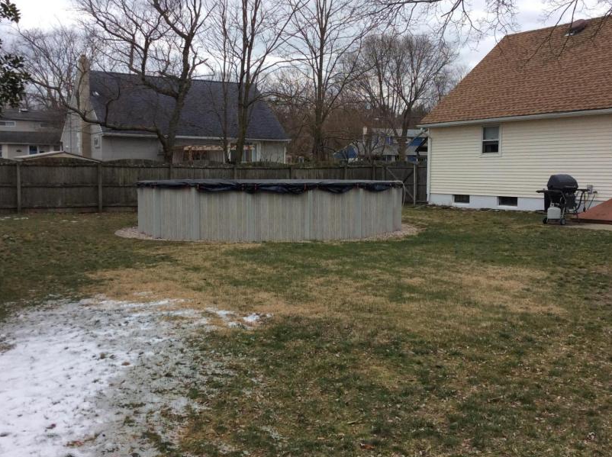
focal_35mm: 41
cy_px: 219
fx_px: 724
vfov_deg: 35.0
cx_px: 305
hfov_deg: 45.8
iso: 32
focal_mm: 3.3
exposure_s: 1/1144
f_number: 2.4
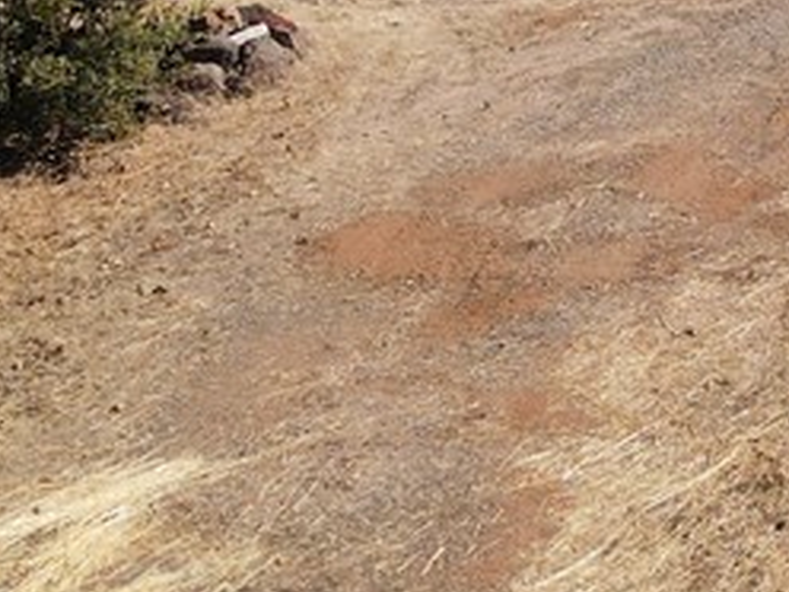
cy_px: -156
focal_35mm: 99
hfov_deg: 18.3
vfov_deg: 14.4
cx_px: 1056
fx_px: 2256
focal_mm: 4.5
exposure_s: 1/725
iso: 100
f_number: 2.8
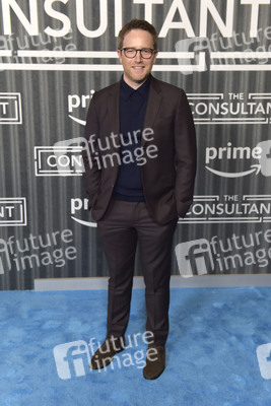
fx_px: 508
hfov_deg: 29.9
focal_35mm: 45
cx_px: 136
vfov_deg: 43.6
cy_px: 203
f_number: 6.3
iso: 2500
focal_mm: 45
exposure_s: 1/250
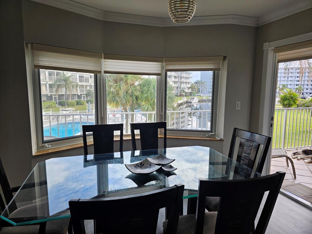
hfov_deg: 73.9
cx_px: 156
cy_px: 117
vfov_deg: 58.9
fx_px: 207
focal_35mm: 23
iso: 40
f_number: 1.7
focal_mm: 6.3
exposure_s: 1/180
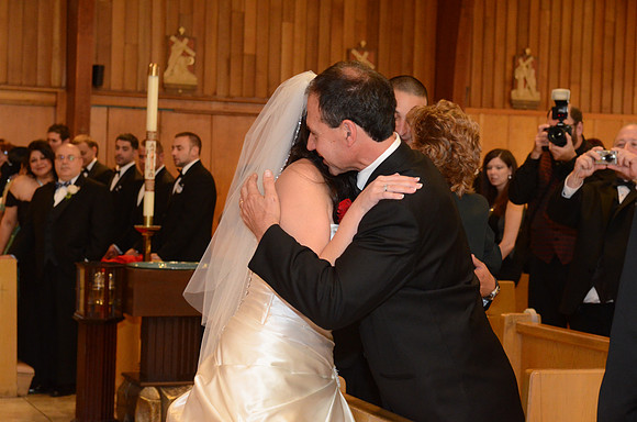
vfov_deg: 16.5
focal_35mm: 82
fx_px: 1457
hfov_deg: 24.7
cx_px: 318
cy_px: 211
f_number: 5.6
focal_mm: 55
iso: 2500
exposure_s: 1/50
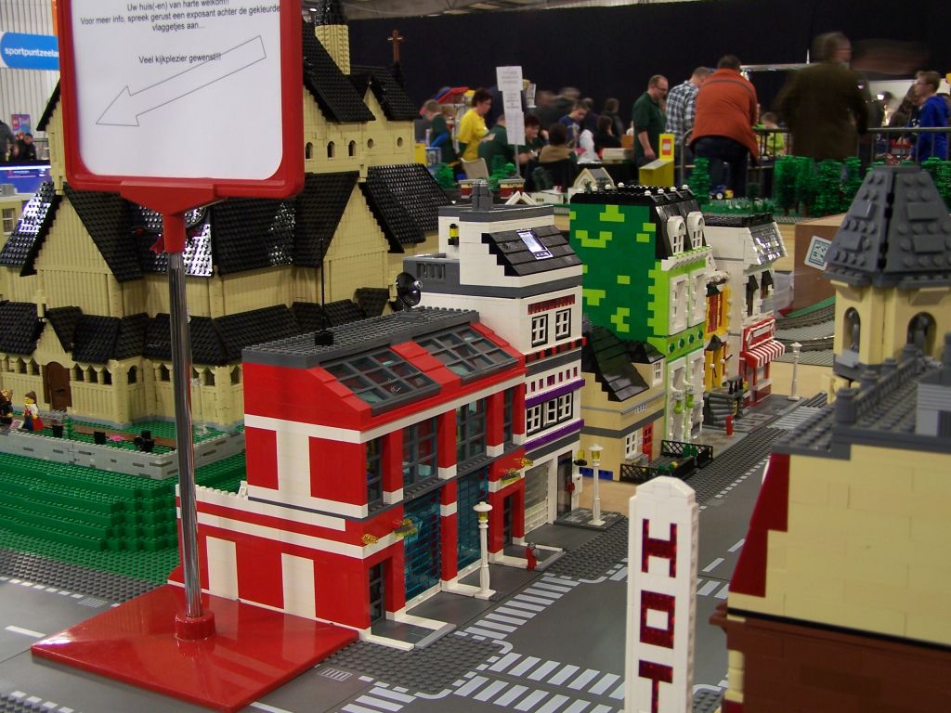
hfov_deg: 43.9
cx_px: 476
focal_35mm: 43
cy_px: 356
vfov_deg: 33.6
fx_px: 1181
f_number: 2.9
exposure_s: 1/2
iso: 80
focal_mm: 7.1
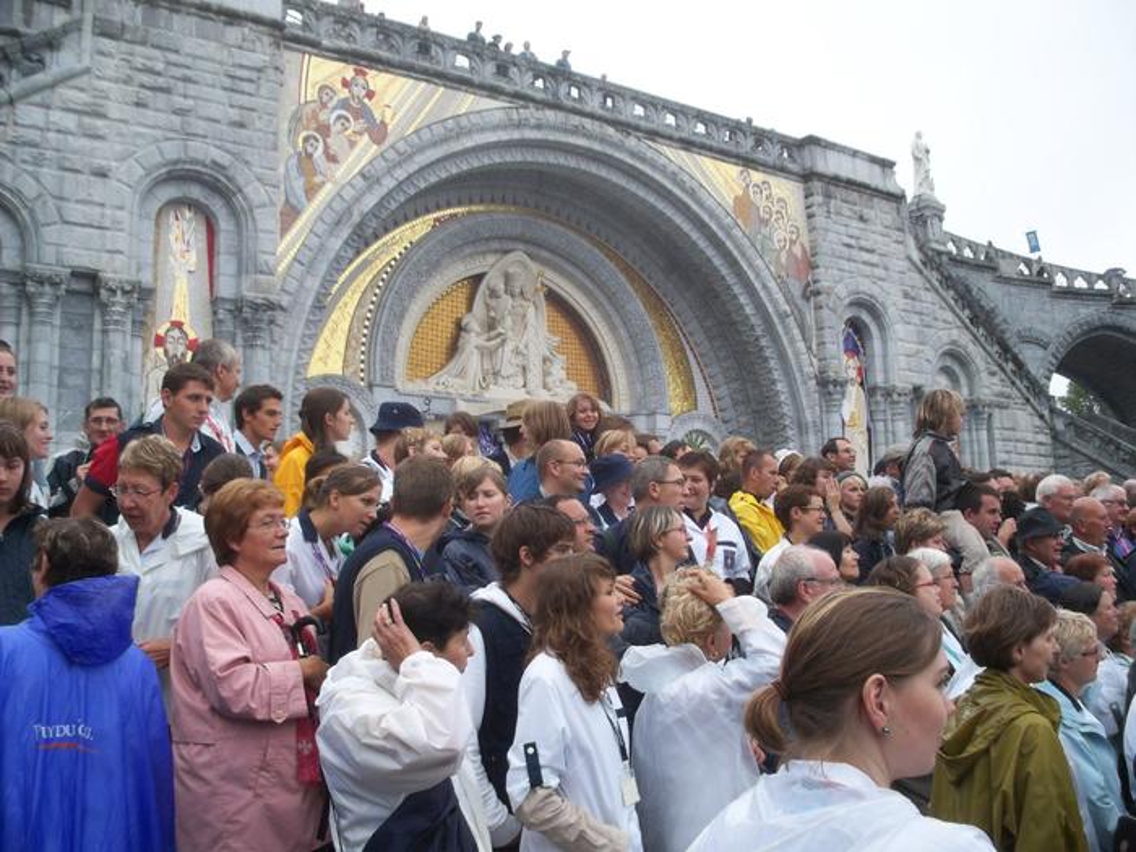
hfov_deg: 50.1
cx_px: 568
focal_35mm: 37
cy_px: 426
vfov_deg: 38.7
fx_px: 1214
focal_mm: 7.9
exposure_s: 1/100
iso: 64
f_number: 3.4
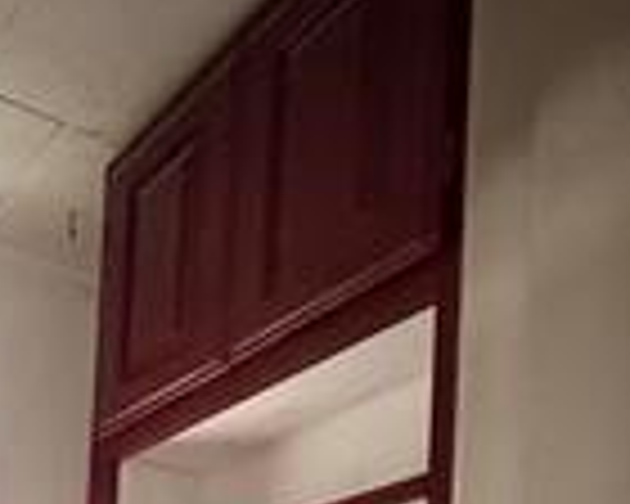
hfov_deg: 33.0
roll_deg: -3.7
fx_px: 876
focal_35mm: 47
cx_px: -112
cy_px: 770
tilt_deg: +1.4
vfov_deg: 24.4
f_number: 2.2
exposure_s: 1/40
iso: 1000
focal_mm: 2.22
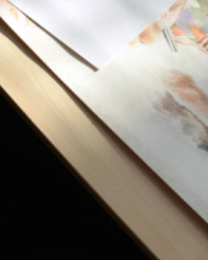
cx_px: 370
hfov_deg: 12.6
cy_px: -35
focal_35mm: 112
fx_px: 861
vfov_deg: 16.6
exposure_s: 1/160
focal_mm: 18
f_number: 6.3
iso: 200
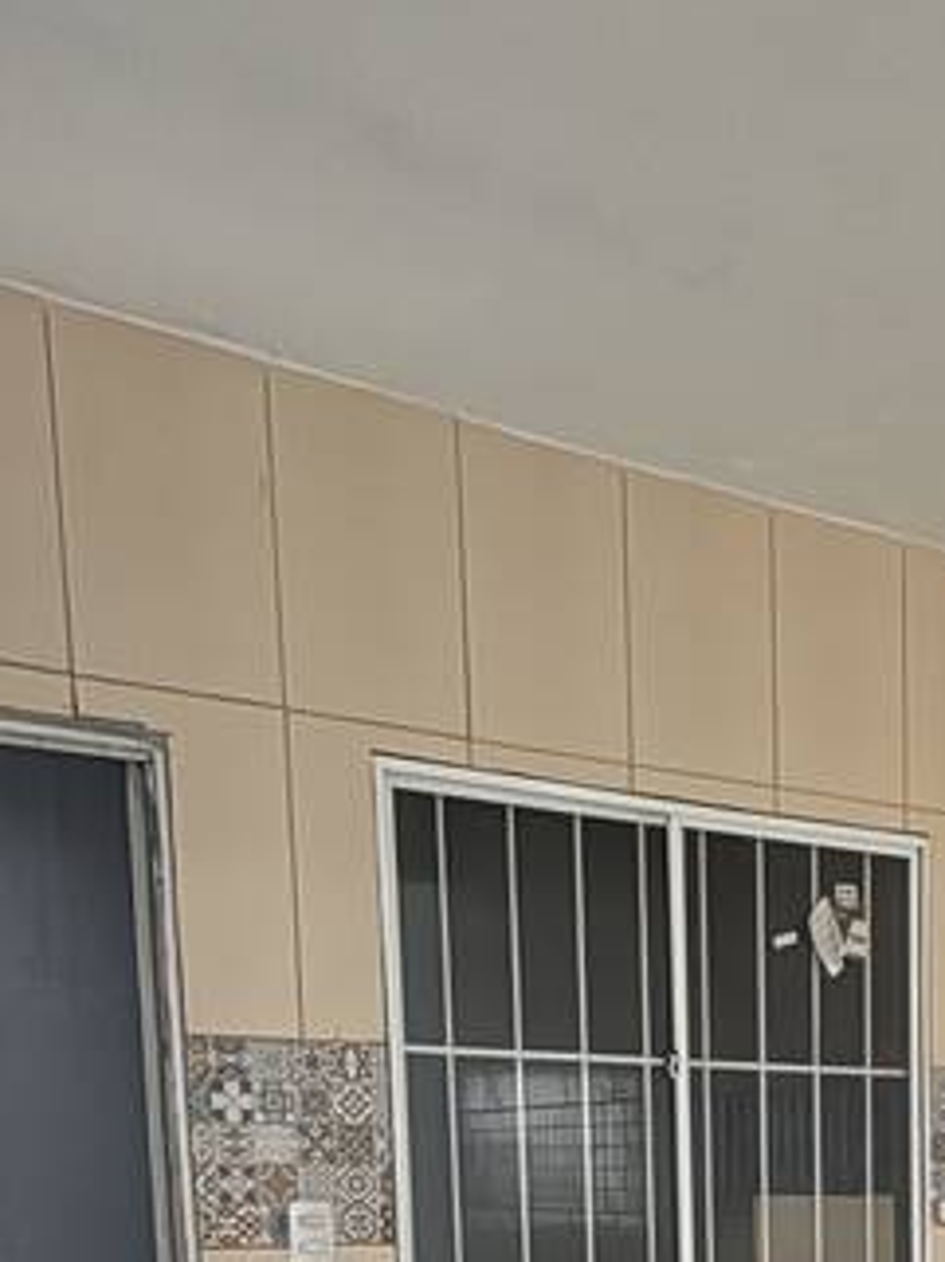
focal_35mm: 47
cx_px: 961
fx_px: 1713
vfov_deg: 34.5
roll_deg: +0.4
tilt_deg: -5.8
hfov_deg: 28.8
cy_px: 1411
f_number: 2.2
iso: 1000
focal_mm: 2.22
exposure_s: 1/60
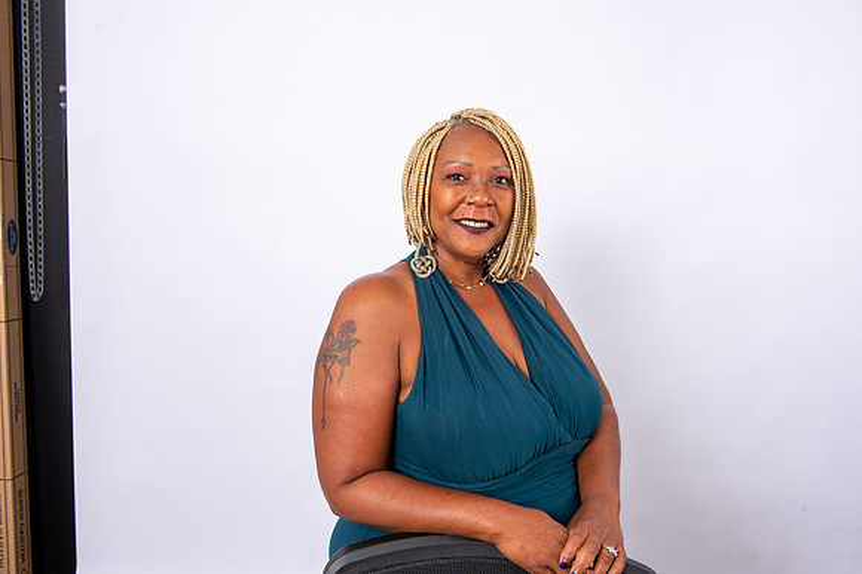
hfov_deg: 60.3
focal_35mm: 31
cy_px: 287
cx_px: 431
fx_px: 742
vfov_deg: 42.3
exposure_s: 1/200
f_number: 8
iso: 160
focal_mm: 31
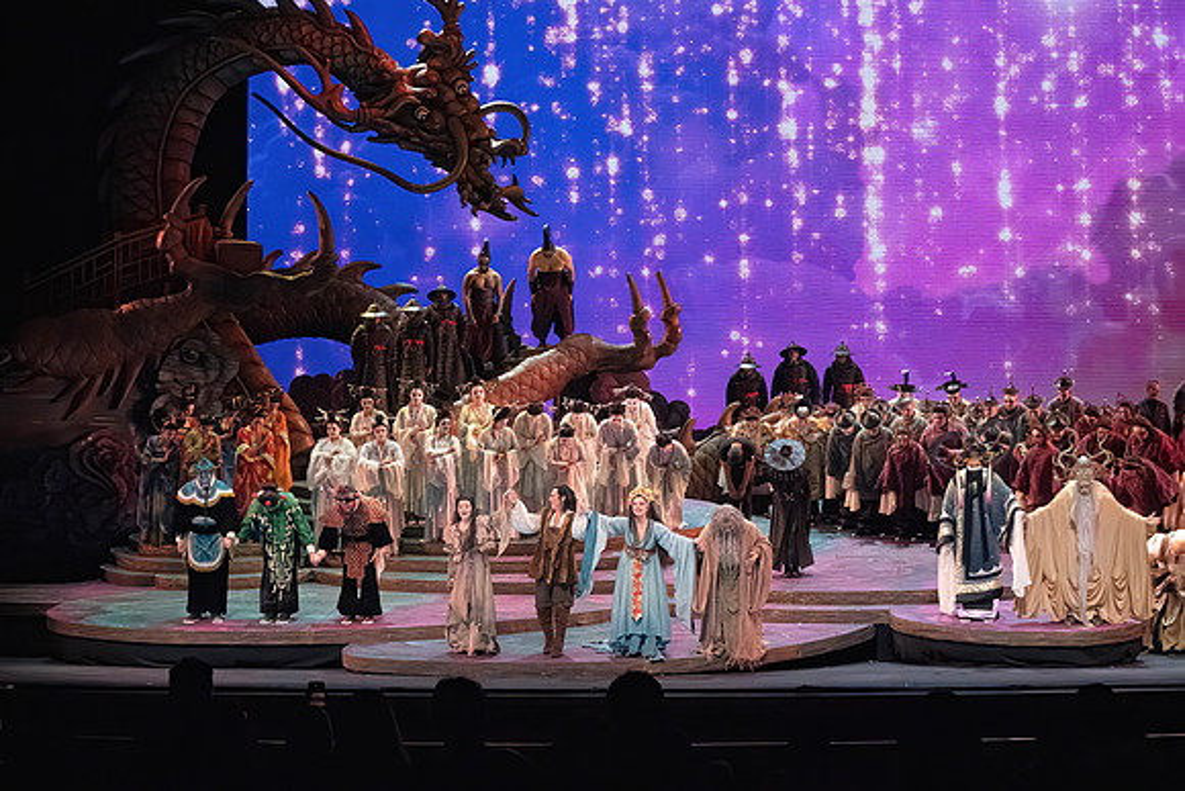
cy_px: 396
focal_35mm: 70
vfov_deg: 19.5
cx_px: 592
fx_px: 2305
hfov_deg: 28.8
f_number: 10
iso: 20000
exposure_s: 1/1000
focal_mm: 70
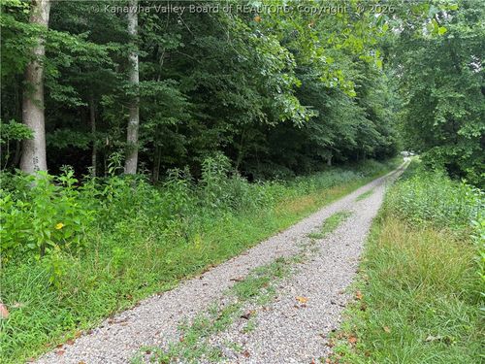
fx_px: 336
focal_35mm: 24
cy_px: 182
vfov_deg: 56.8
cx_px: 242
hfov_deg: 71.6
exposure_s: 1/121
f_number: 1.78
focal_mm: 6.76
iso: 64
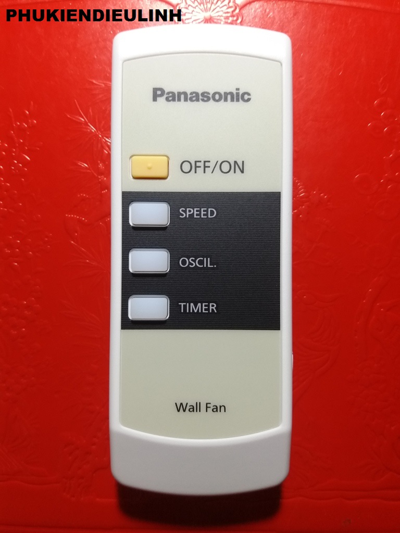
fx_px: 416
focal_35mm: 27
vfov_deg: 65.3
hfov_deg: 51.4
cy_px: 266
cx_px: 200
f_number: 1.9
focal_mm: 3.7
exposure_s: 1/17
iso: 80
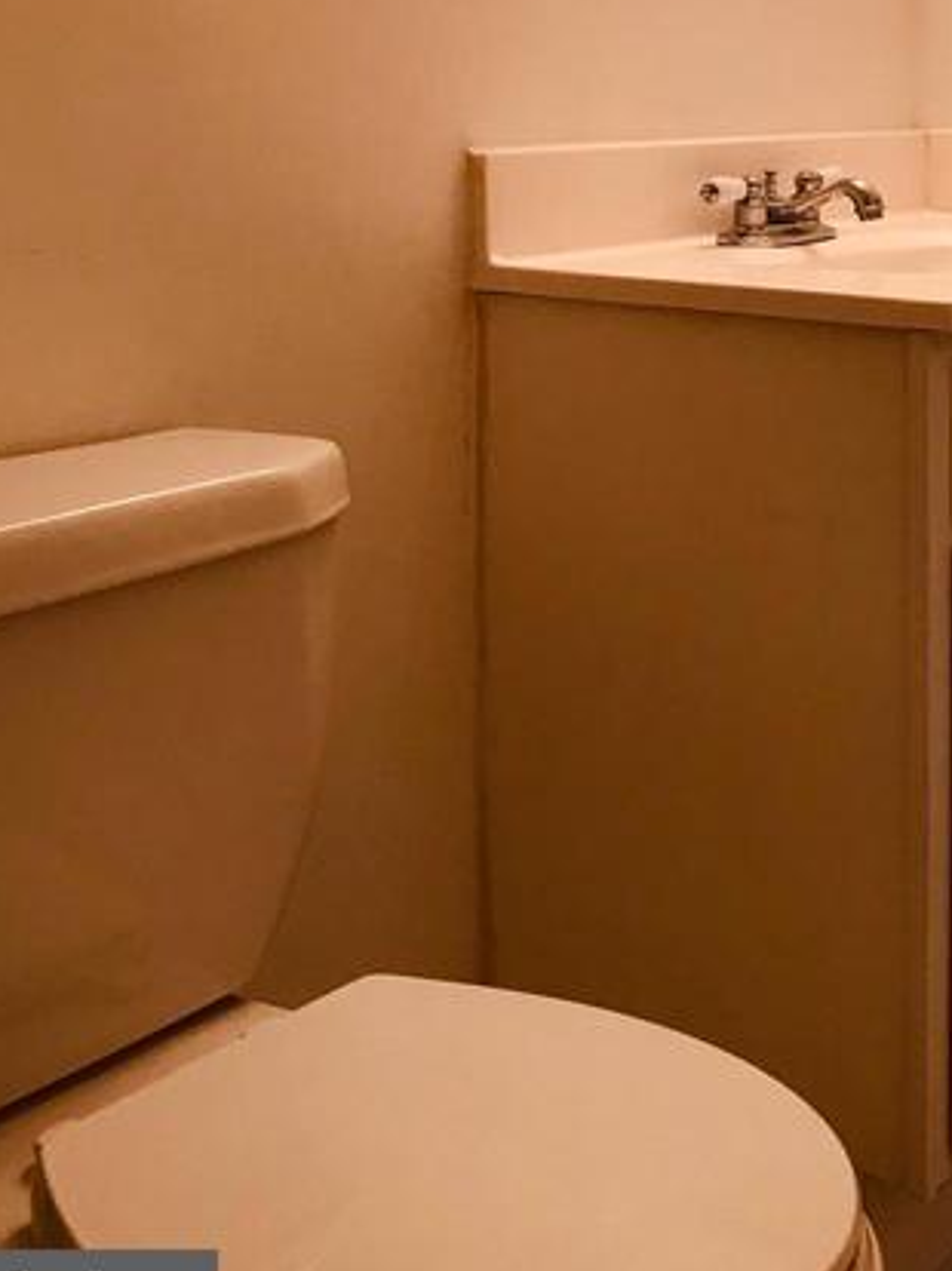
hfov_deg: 27.6
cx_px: 719
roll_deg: -0.1
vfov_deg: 35.3
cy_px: 196
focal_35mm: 52
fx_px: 1909
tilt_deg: -2.5
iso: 32
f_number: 1.8
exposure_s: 1/30
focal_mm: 3.99
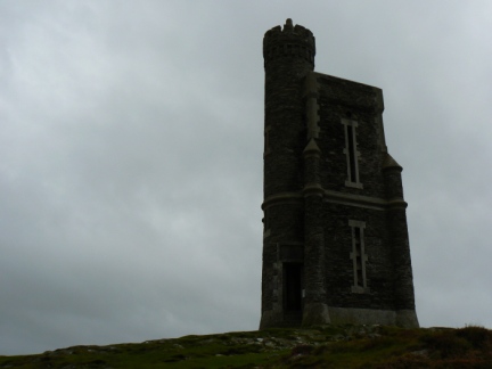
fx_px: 512
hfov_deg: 51.4
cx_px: 246
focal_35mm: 36
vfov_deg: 39.7
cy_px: 184
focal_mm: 6
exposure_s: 1/100
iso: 80
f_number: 4
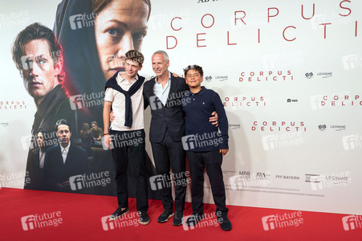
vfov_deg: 43.5
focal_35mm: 30
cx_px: 181
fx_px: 301
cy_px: 120
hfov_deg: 62.0
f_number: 4
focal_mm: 30
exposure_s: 1/160
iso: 320
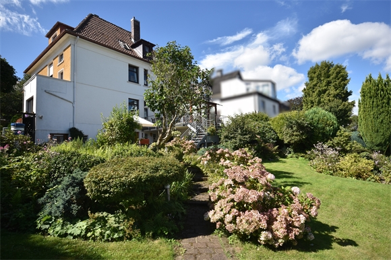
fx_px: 212
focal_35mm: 20
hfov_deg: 85.5
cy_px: 130
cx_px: 196
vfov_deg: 63.2
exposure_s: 1/500
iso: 280
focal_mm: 13
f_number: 8
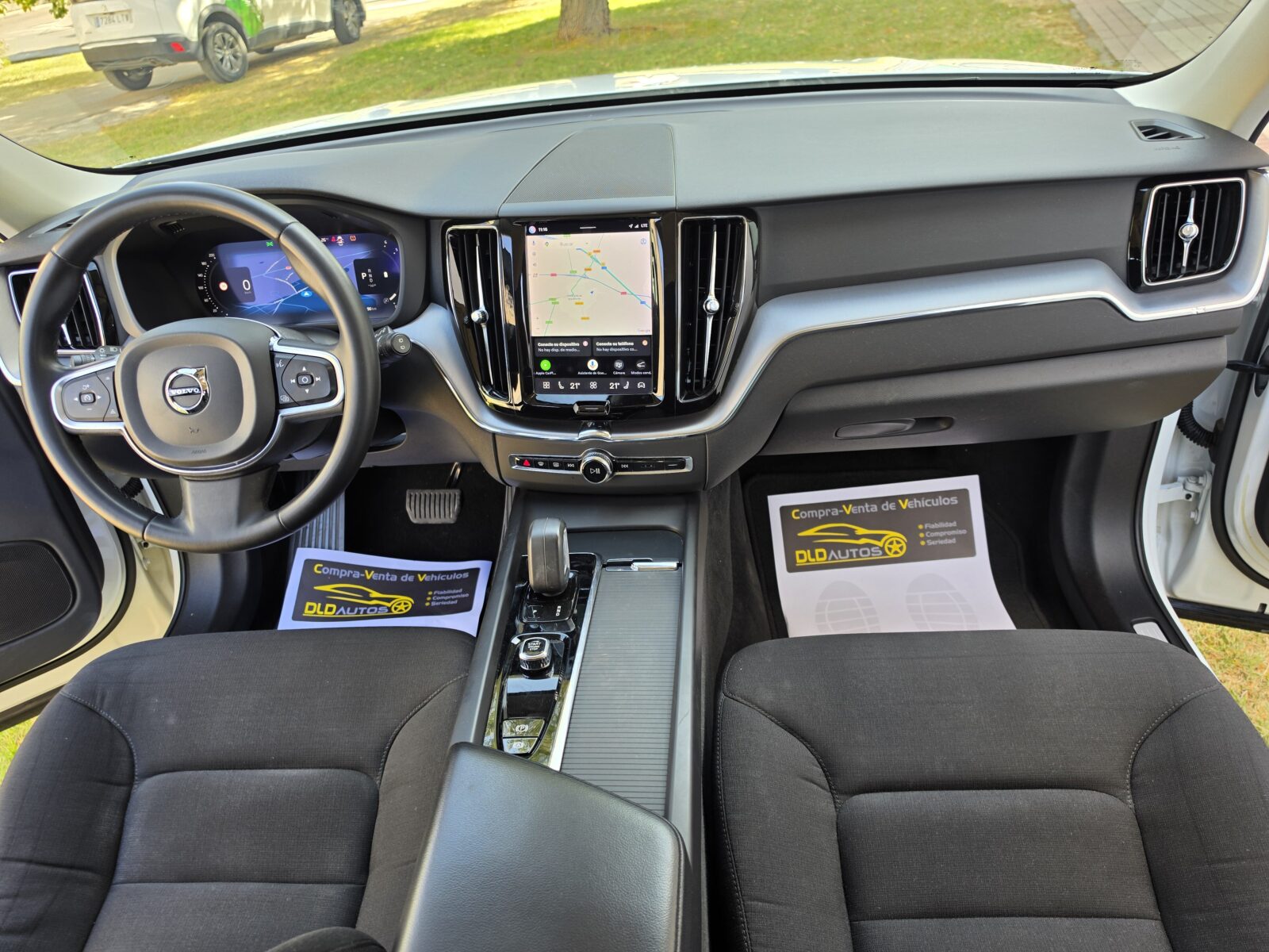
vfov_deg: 58.9
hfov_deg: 73.9
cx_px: 634
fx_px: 843
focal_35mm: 23
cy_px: 476
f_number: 1.4
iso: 10
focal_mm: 6.5
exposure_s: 1/50
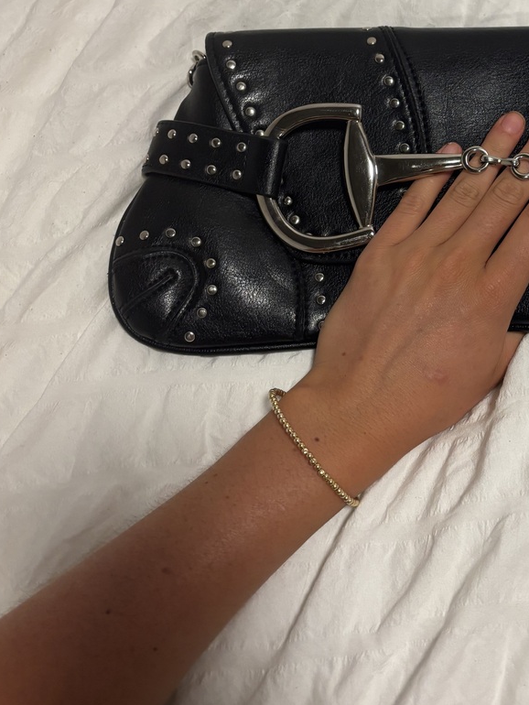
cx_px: 446
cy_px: 256
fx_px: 916
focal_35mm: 45
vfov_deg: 41.7
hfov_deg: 31.1
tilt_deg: -69.1
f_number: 1.6
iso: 200
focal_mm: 5.96
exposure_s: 1/57
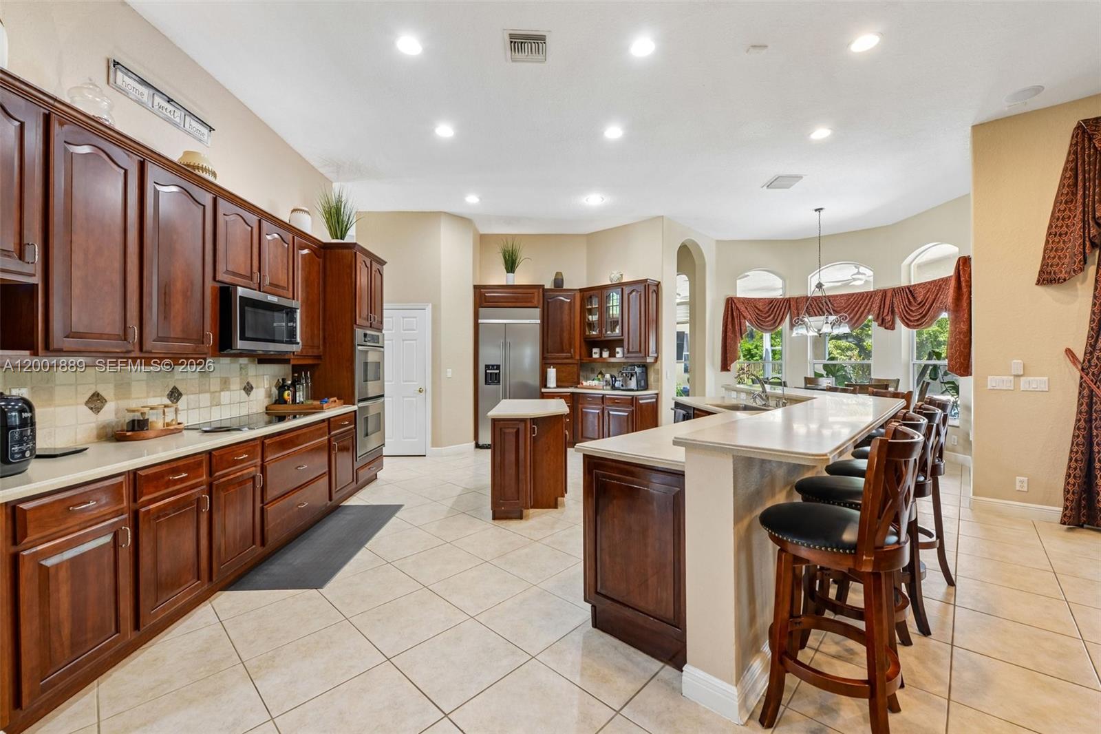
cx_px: 550
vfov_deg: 81.2
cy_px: 367
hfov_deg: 104.3
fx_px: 428
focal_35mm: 14
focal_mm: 14
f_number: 9
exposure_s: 1/2.5
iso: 200
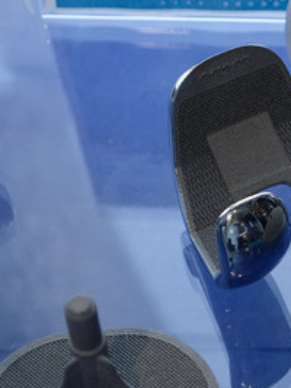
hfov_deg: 8.6
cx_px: 343
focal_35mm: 170
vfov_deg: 11.6
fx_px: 1907
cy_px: 179
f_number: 4
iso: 400
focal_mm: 39
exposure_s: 1/80
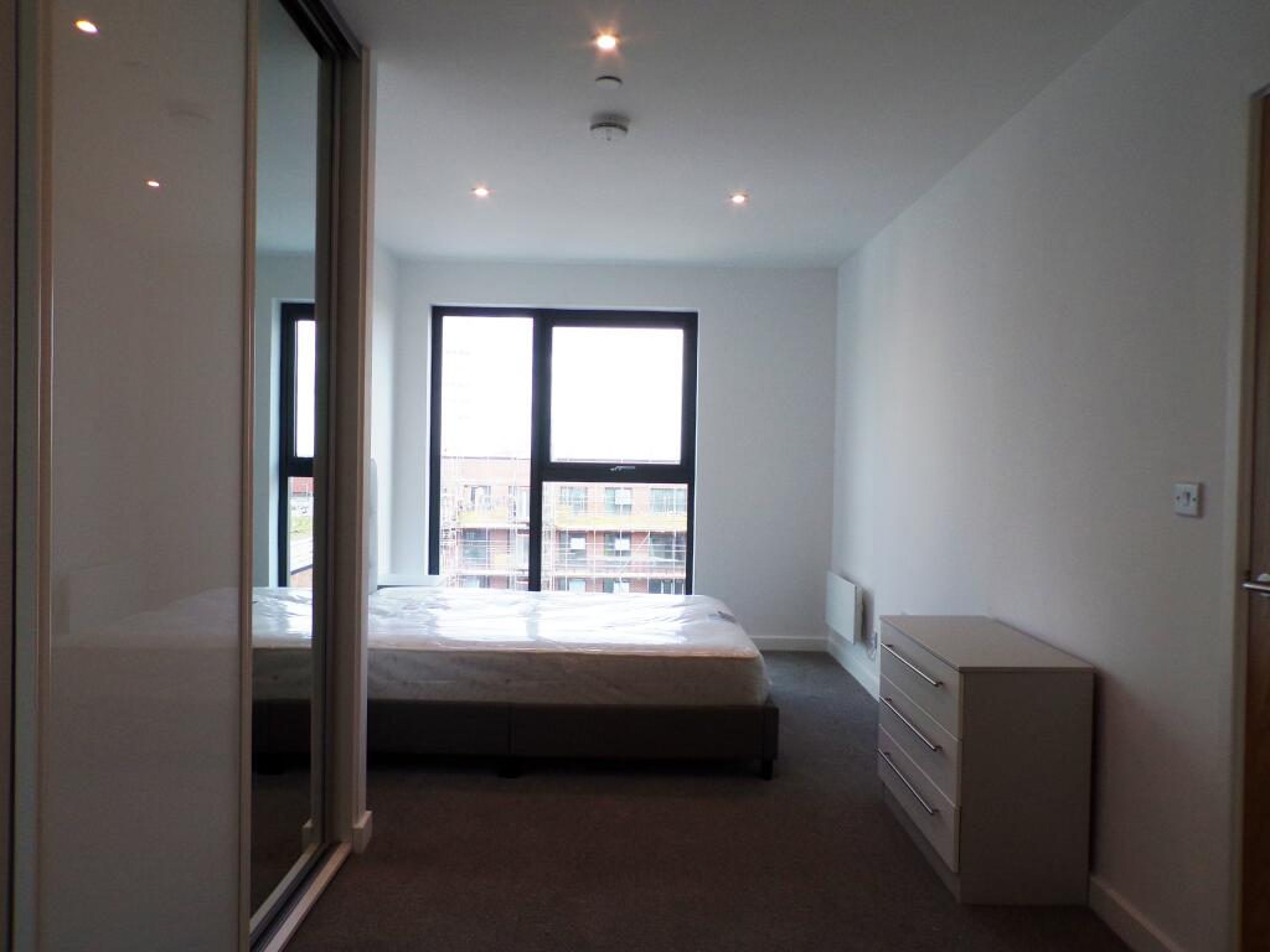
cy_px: 476
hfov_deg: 71.6
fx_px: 881
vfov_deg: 56.8
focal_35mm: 24
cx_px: 635
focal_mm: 4.3
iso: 80
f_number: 4.3
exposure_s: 1/80
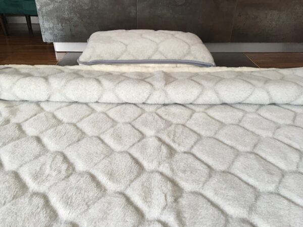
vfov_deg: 48.2
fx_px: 254
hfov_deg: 61.7
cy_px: 114
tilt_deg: -30.4
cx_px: 152
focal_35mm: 29
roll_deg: -1.5
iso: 100
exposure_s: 1/33
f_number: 2.2
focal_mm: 4.15
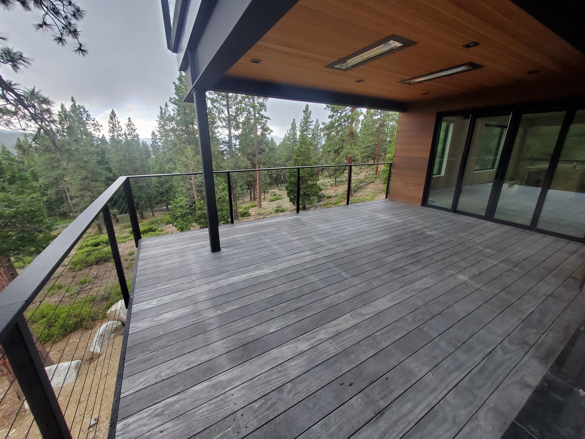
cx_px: 292
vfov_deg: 89.9
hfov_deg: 106.2
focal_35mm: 13
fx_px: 220
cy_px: 220
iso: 80
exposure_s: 1/43
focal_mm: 1.8
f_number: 2.2
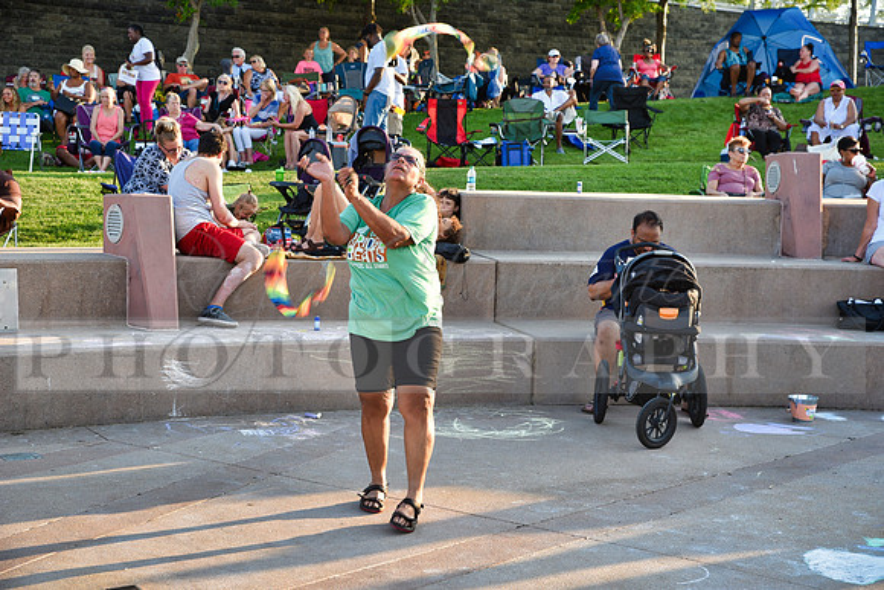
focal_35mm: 60
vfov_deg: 22.6
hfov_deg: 33.4
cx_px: 442
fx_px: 1474
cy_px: 295
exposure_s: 1/125
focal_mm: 60
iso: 200
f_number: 5.6
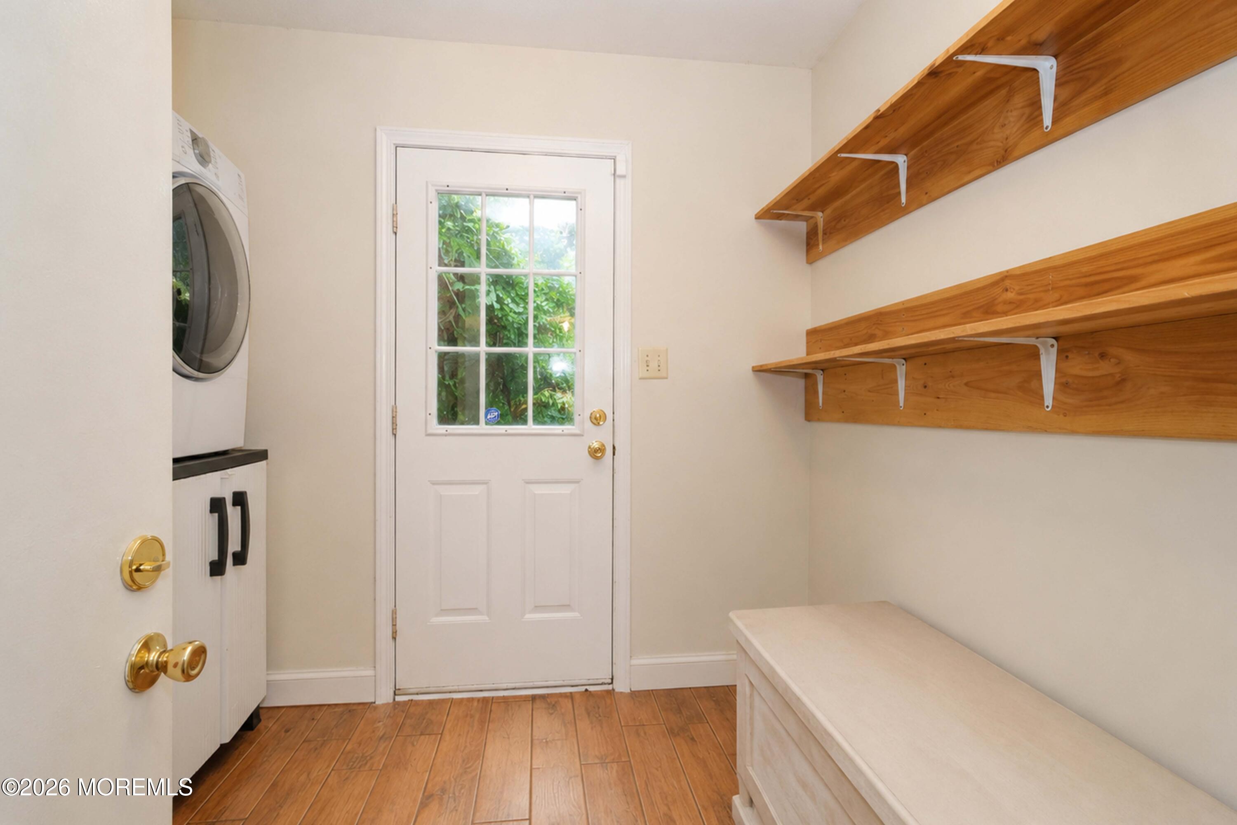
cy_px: 412
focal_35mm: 15
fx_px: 515
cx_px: 618
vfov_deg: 77.3
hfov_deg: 100.4
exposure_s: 1/60
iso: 2000
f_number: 8
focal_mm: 10
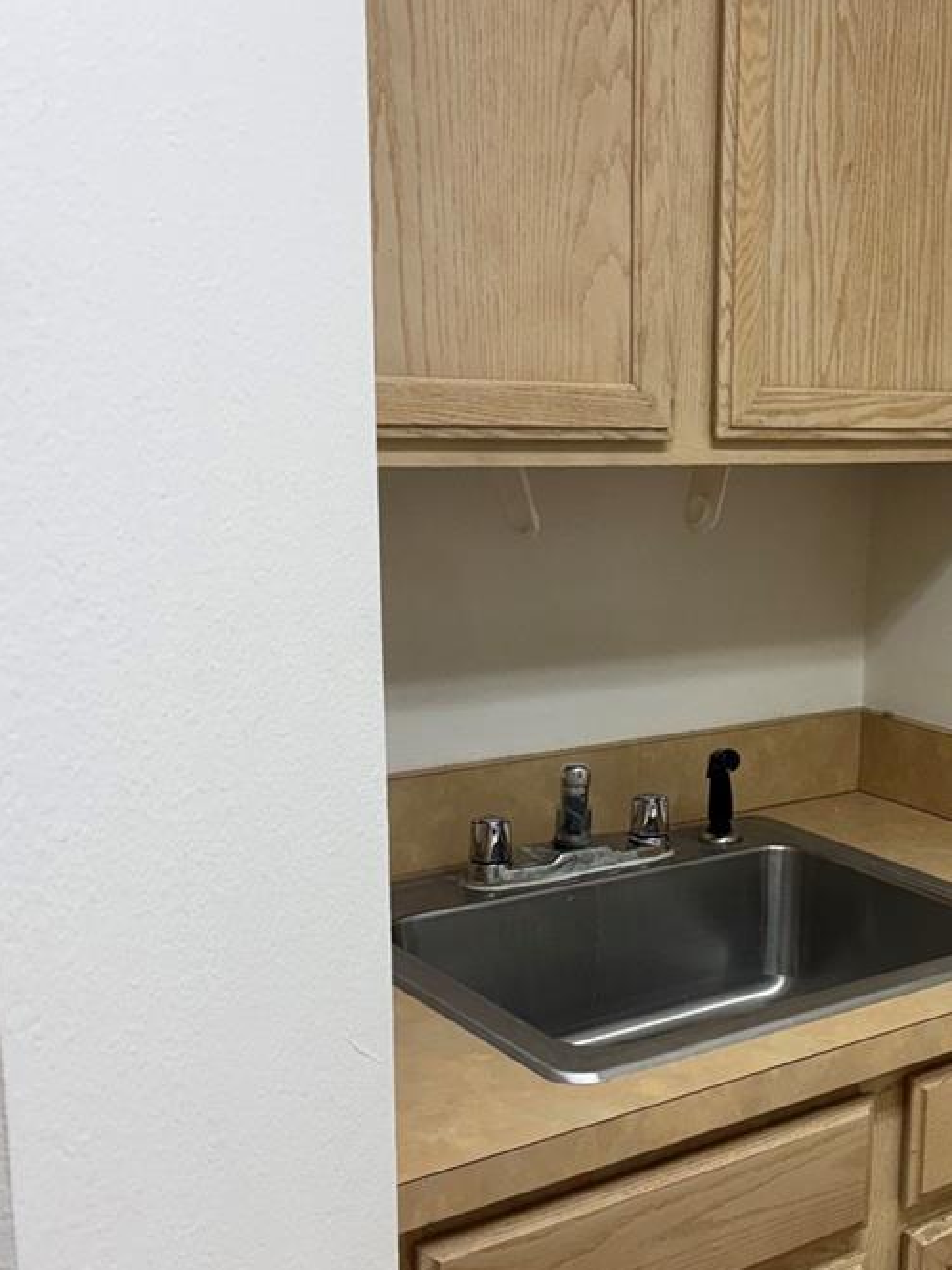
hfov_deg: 29.8
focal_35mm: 47
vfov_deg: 40.3
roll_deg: -2.4
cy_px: 748
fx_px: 1723
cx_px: 824
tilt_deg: -11.0
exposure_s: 1/120
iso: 125
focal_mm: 5.96
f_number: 1.6
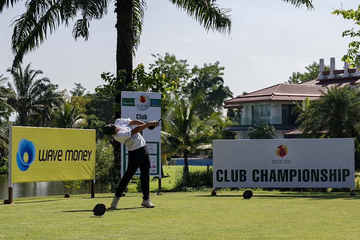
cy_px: 120
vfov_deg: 15.5
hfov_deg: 23.1
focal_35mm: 88
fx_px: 880
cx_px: 180
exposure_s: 1/2000
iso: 360
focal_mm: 88
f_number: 5.6
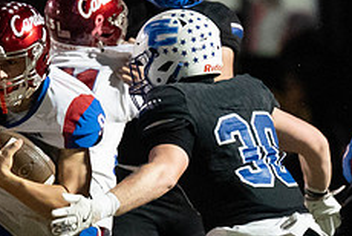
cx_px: 113
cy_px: 154
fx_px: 9878
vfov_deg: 1.4
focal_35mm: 1009
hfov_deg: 2.0
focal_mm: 200
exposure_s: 1/1000
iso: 12800
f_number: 2.8
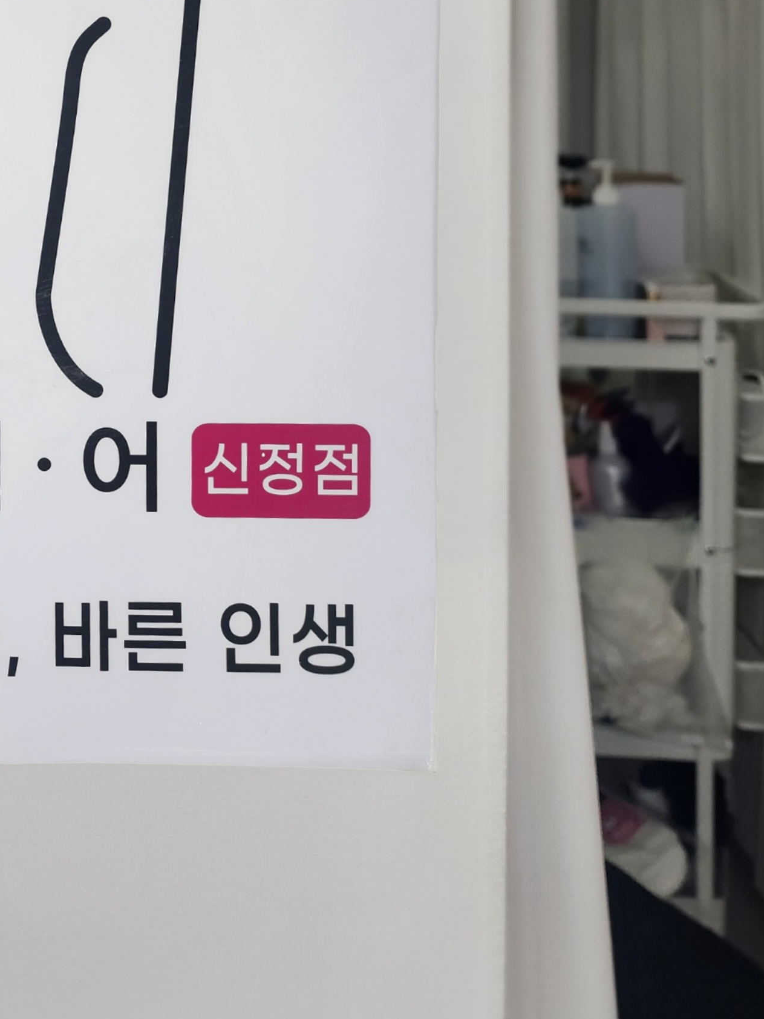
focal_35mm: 57
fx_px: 1677
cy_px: -52
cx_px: -42
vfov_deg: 30.8
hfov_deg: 24.2
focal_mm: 5
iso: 125
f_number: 1.8
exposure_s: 1/120
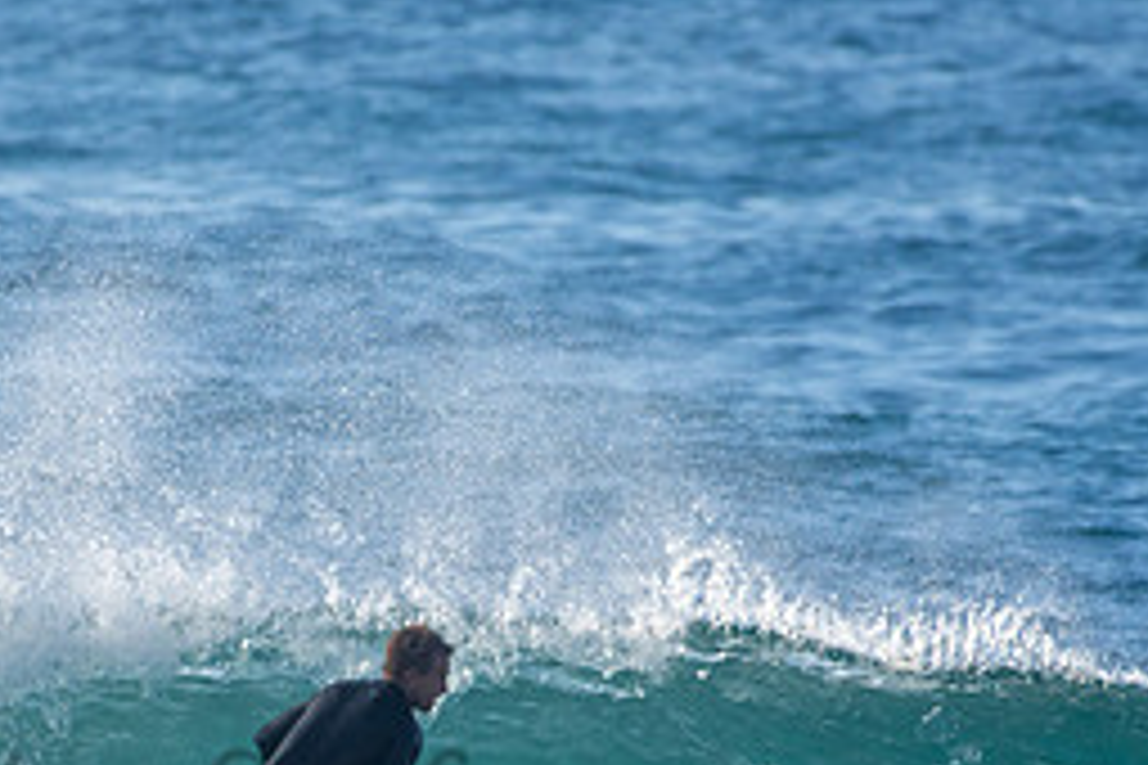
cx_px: 401
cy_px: 781
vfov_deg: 0.8
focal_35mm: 1707
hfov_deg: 1.2
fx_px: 54430
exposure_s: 1/2000
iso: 640
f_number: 5.6
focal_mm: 500
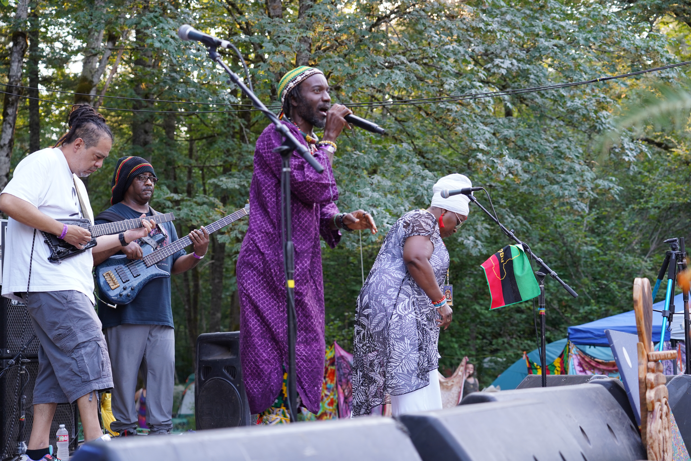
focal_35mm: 59
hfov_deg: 33.9
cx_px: 346
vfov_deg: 23.0
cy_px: 230
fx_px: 1132
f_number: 4
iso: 500
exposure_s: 1/160
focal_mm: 59
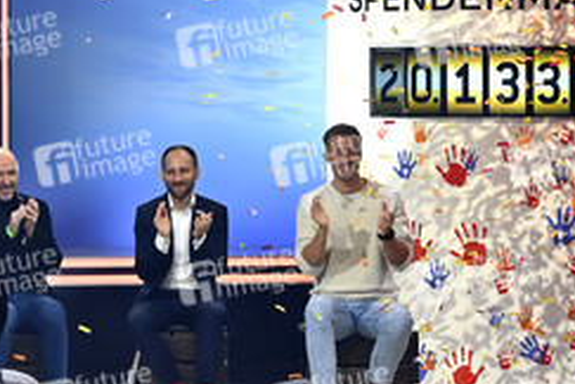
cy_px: 100
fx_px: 2076
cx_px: 269
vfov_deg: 10.5
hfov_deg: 15.8
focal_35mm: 130
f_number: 4
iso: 1250
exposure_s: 1/320
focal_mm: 70
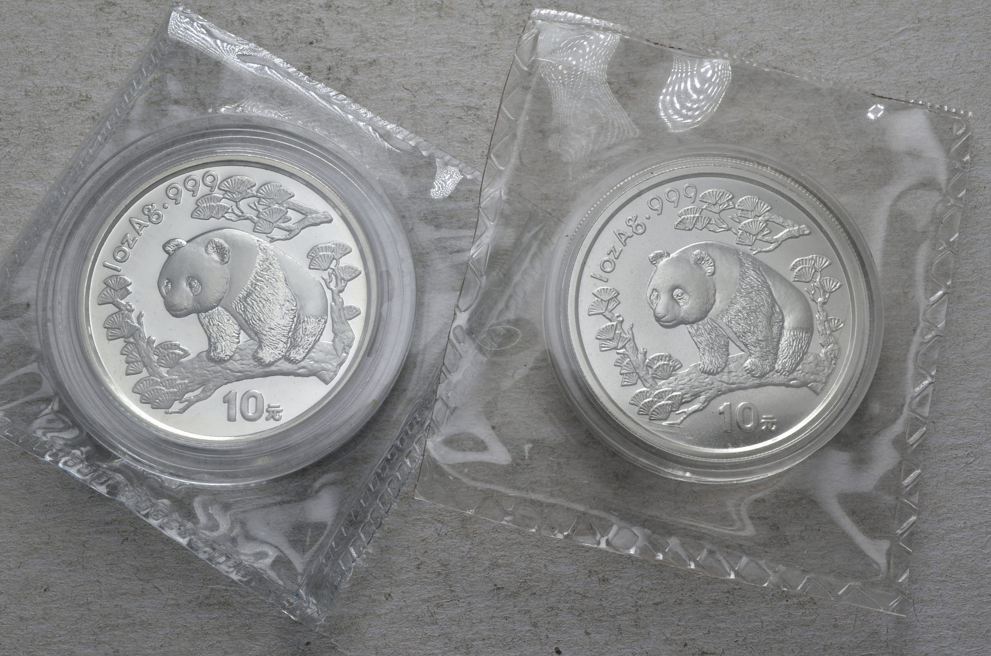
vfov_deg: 26.4
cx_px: 496
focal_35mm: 51
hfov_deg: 39.0
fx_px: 1401
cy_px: 328
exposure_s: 1/250
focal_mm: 34
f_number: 14
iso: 400
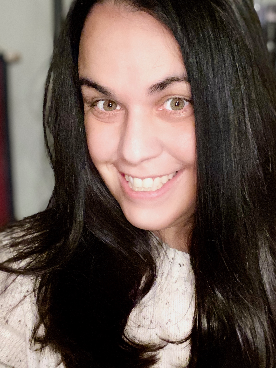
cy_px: 170
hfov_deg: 33.6
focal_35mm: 43
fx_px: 457
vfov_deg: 43.8
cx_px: 151
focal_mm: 2.71
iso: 500
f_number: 2.2
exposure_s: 1/22
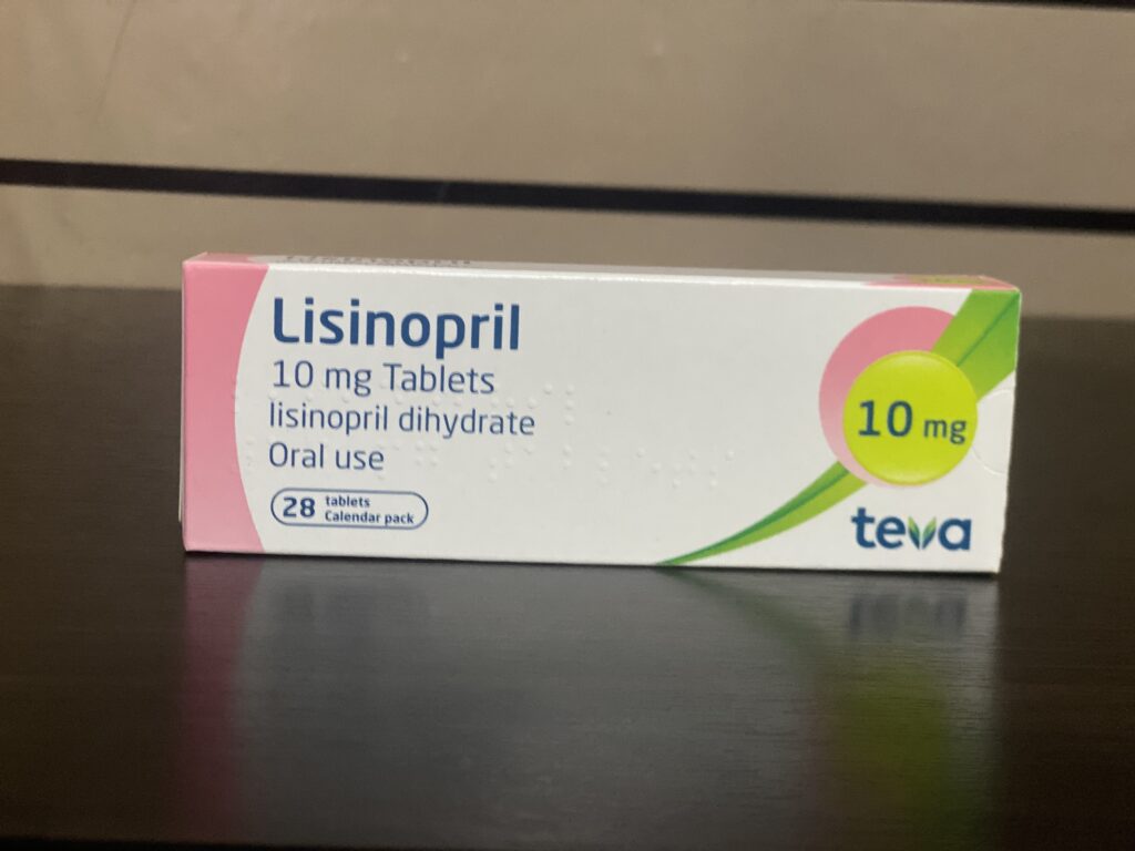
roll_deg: -1.5
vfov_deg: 28.0
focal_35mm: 52
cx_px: 568
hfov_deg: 36.8
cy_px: 426
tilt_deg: -8.5
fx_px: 1705
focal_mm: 6
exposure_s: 1/33
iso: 200
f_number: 2
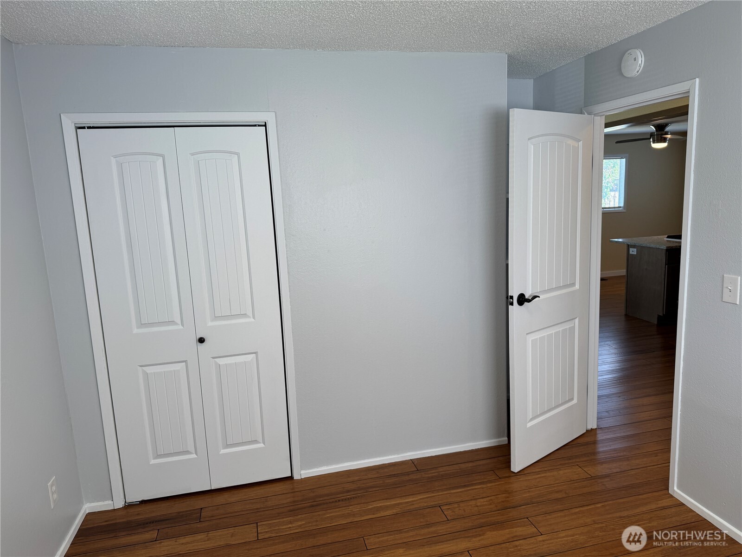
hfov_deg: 71.6
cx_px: 371
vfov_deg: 56.8
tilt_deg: -9.9
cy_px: 278
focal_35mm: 24
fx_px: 514
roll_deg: +2.7
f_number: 1.78
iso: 64
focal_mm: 6.76
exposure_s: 1/120
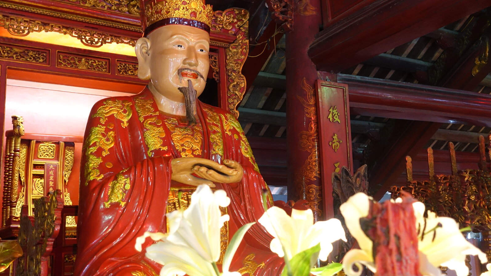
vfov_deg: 25.9
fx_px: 599
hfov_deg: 44.6
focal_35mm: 46
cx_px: 250
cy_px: 116
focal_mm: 15.74
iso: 800
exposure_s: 1/15
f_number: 2.8
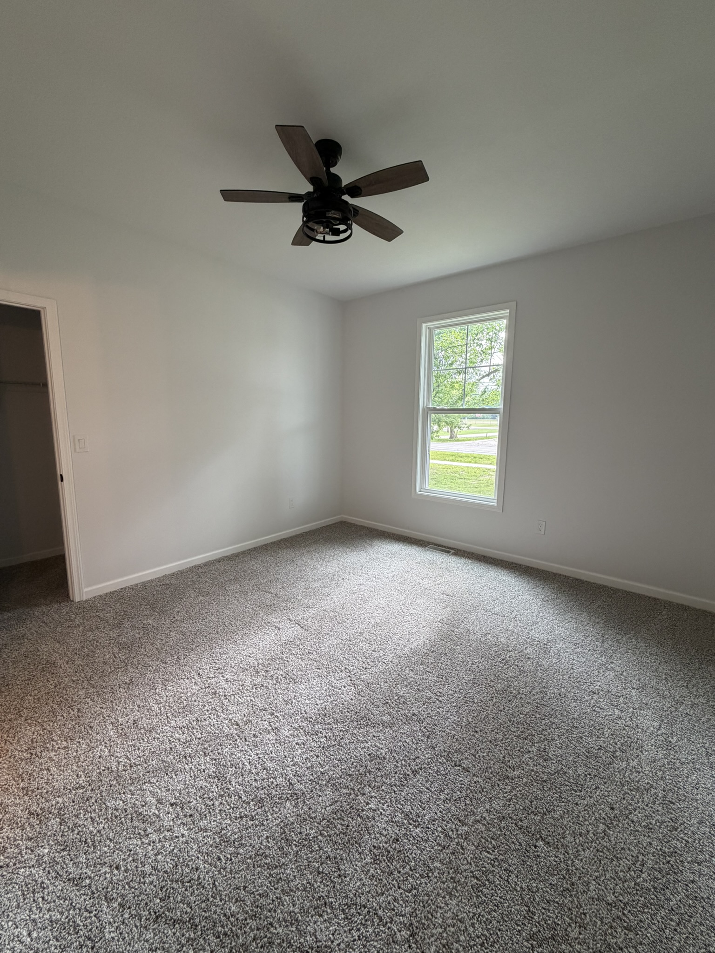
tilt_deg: -9.4
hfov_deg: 85.7
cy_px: 476
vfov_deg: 102.1
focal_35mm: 14
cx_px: 358
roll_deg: -0.3
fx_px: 386
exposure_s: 1/120
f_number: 2.2
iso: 160
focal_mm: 2.22
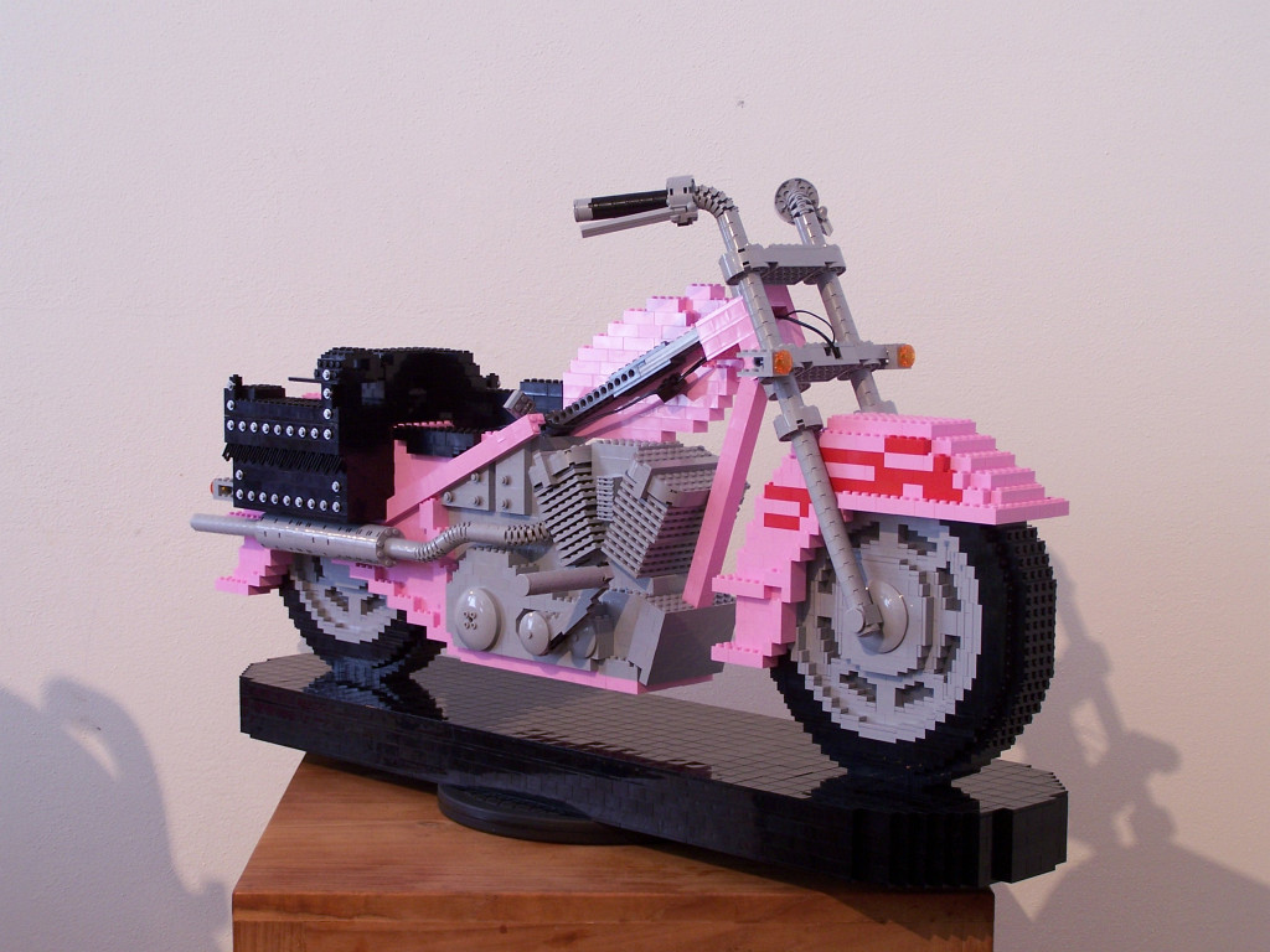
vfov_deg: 21.9
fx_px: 2458
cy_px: 476
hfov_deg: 29.0
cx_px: 635
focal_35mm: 67
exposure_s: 1/3
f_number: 3.2
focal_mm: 11.1
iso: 80
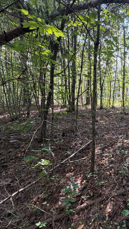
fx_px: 128
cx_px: 137
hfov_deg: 43.4
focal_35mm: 21
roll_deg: +0.0
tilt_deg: -0.7
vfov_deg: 83.8
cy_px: 117
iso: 125
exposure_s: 1/121
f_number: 2.2
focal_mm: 2.22
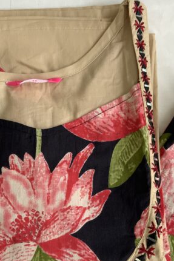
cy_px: 151
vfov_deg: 35.6
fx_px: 406
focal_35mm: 56
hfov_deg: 24.1
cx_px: 65
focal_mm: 3
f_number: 1.8
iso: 16
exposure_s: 1/200
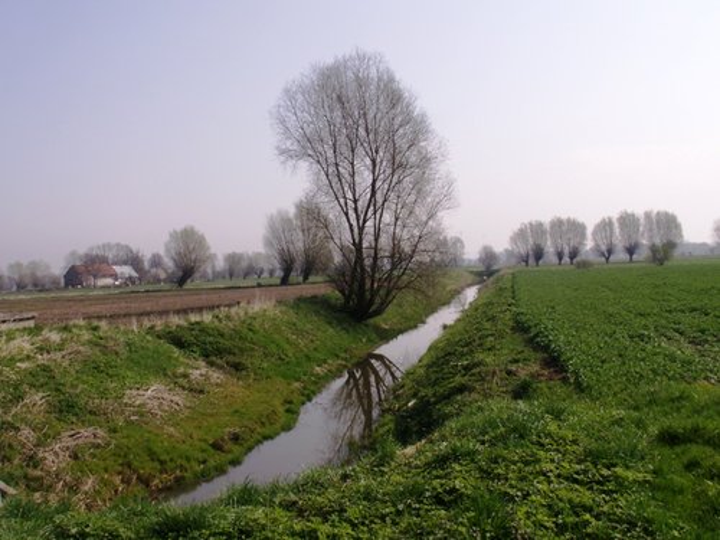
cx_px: 360
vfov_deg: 40.7
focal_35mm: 35
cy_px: 270
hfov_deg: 52.6
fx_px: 728
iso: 50
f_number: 8
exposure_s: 1/200
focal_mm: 5.86
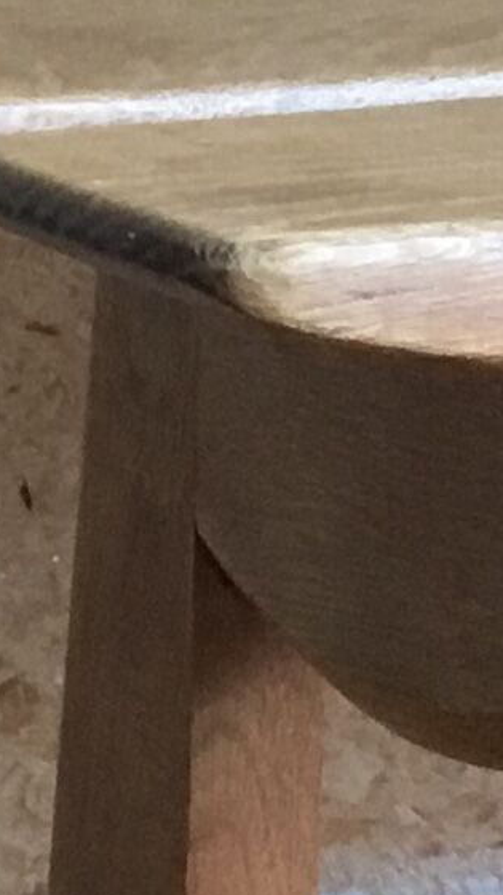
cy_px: 1058
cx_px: 861
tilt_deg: -22.6
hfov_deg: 6.1
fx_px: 4671
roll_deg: +0.4
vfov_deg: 10.8
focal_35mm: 197
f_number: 2.4
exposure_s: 1/33
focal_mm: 3.3
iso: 125
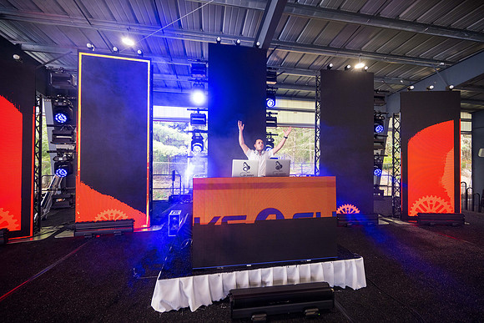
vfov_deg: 81.2
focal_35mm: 14
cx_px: 242
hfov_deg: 104.2
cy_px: 162
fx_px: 188
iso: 1000
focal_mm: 14
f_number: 4
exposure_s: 1/250
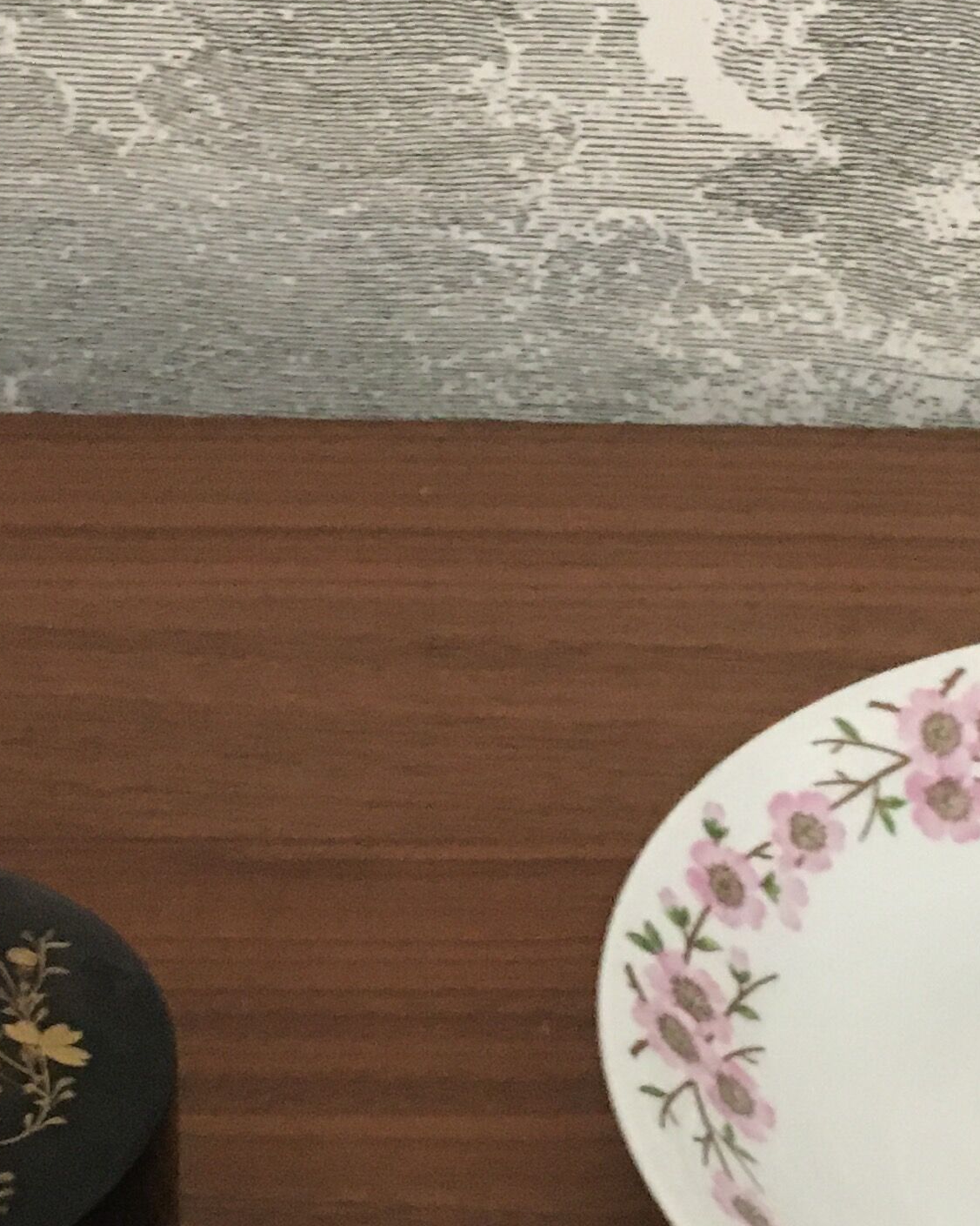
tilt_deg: -33.8
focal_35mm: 81
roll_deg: -2.1
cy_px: 843
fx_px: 2937
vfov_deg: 23.4
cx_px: 710
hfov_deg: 18.8
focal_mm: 4.15
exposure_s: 1/17
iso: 500
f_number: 2.2
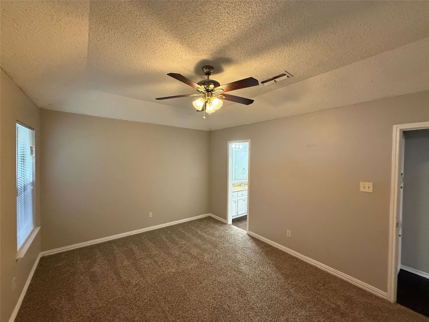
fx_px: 174
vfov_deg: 85.7
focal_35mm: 14
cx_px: 214
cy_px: 161
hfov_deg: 102.1
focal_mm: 2.22
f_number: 2.2
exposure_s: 1/60
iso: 320
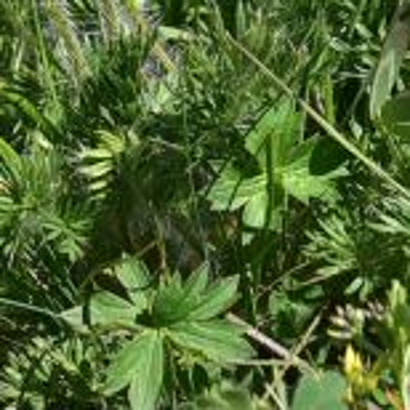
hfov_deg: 4.9
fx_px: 4797
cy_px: -350
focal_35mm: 358
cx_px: -149
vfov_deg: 4.8
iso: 100
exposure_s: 1/400
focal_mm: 50
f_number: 6.3
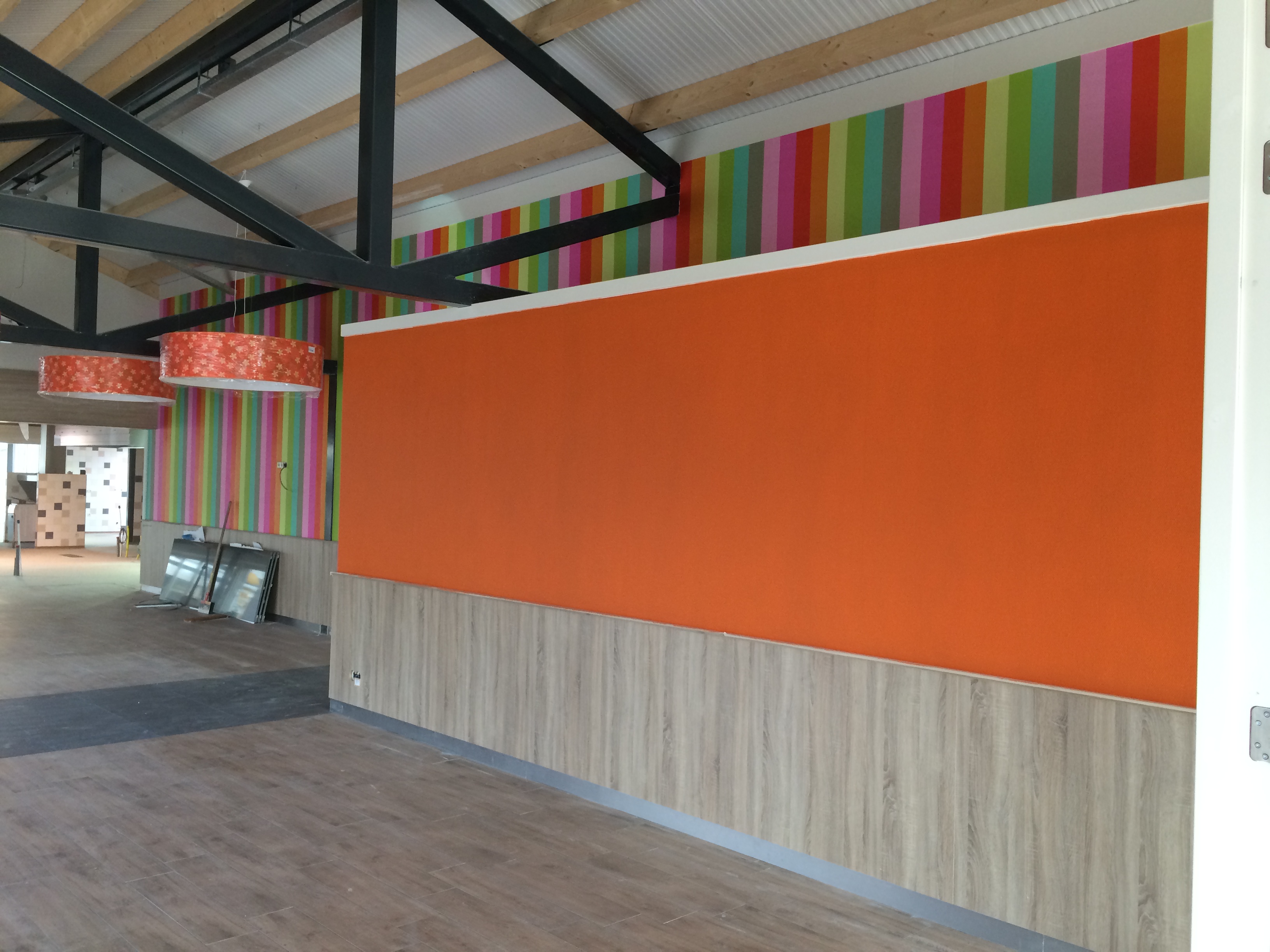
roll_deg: -0.4
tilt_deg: +1.5
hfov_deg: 61.7
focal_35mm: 29
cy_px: 476
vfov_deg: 48.2
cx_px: 635
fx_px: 1064
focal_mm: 4.15
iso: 50
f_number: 2.2
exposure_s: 1/30
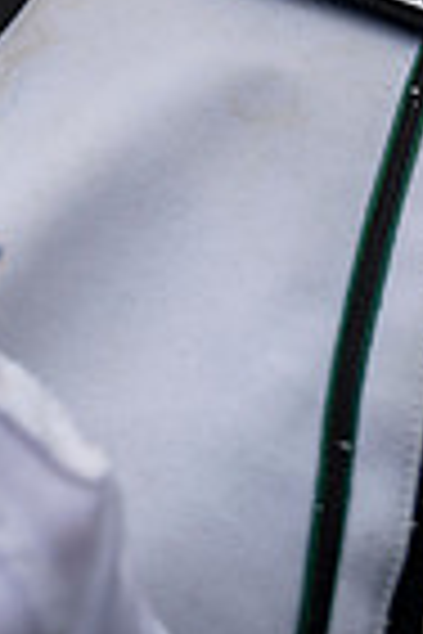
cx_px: -508
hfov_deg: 11.8
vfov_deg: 19.0
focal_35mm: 99
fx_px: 1745
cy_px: -200
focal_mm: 24
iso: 160
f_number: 2.8
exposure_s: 1/500
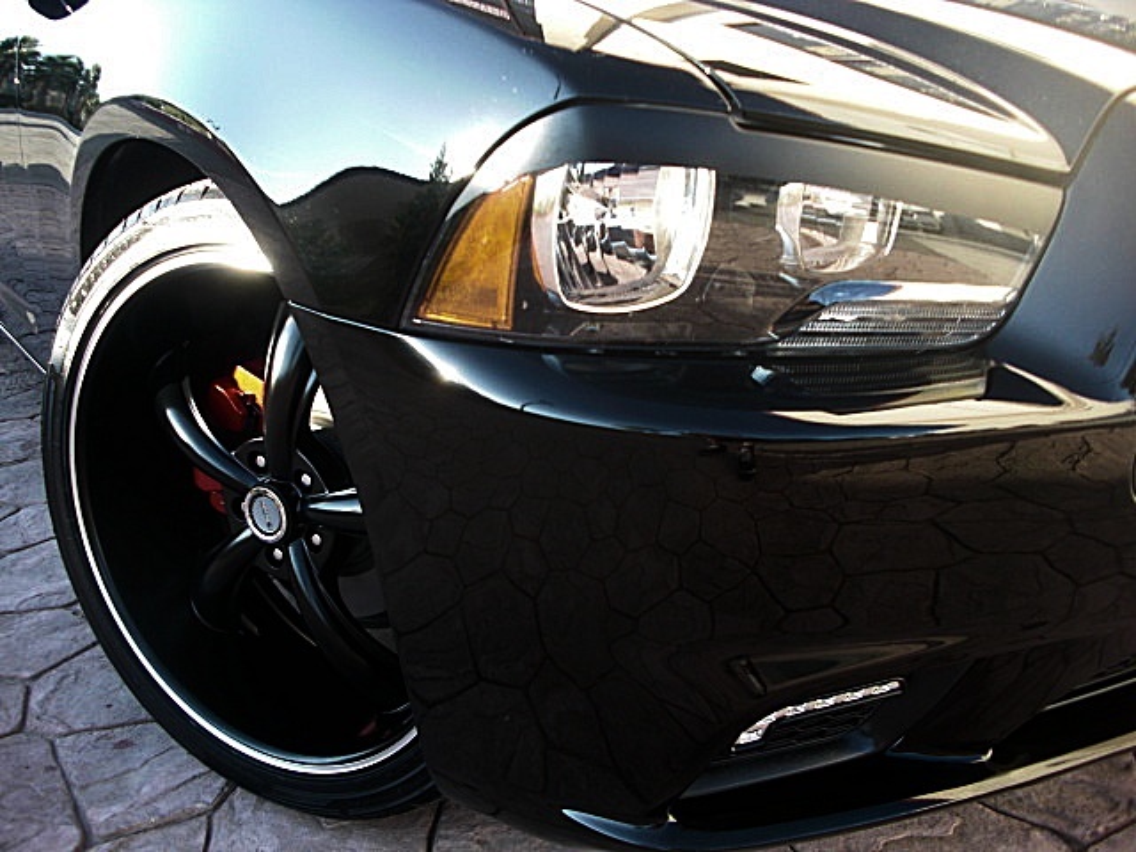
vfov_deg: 39.7
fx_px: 1181
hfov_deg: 51.4
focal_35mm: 36
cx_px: 568
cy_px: 426
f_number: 2.8
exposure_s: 1/125
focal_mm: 6.3
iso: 100
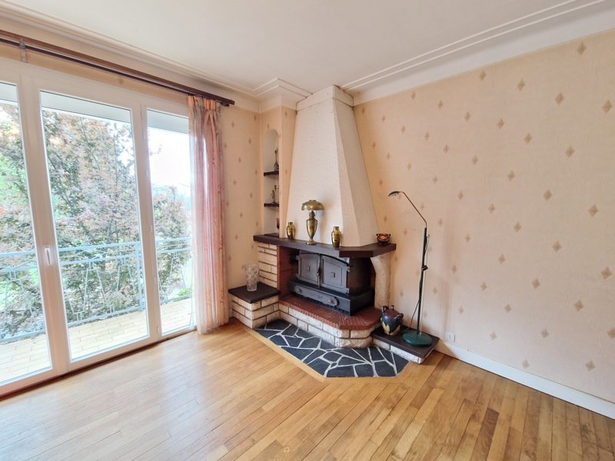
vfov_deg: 89.9
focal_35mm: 13
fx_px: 231
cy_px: 230
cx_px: 308
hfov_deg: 106.2
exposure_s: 1/33
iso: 320
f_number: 2.2
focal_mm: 2.2
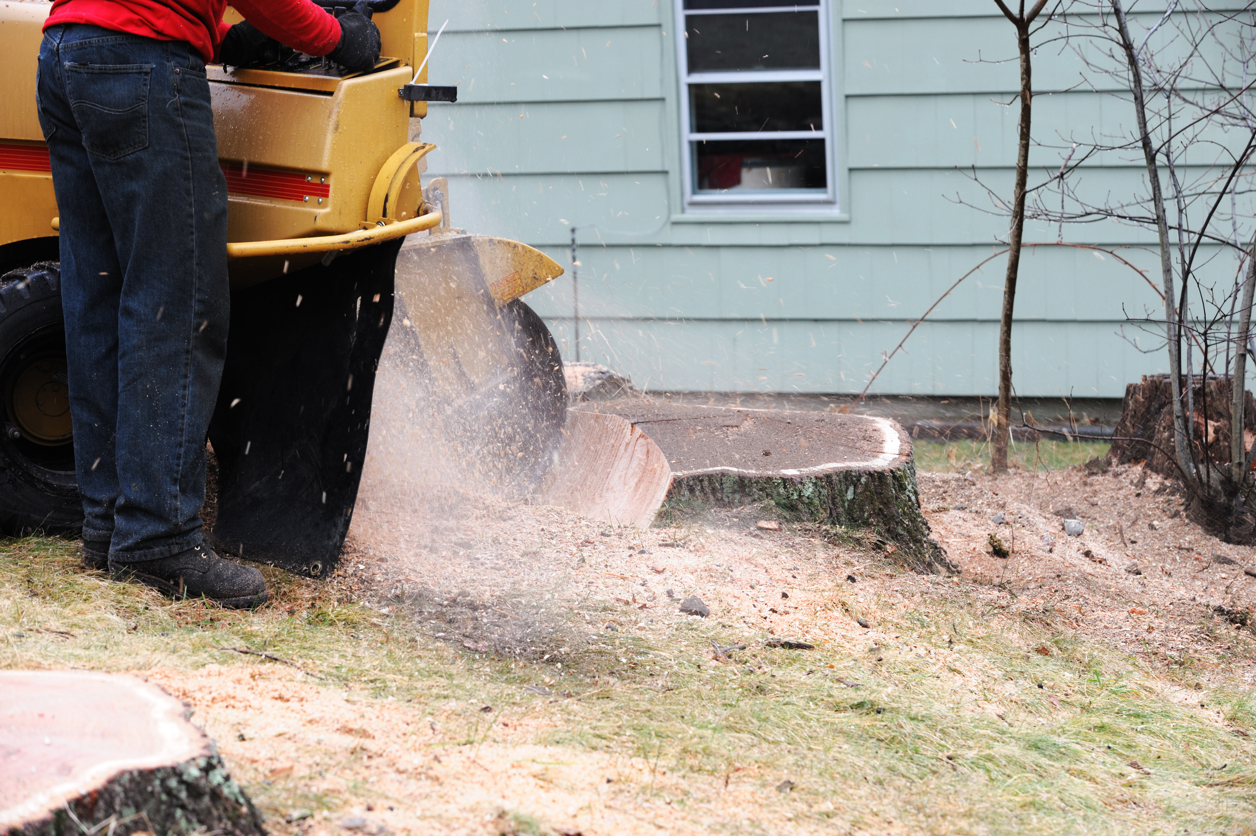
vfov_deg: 14.4
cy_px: 418
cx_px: 628
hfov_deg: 21.5
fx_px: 3312
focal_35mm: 95
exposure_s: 1/125
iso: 800
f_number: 7.1
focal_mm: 95
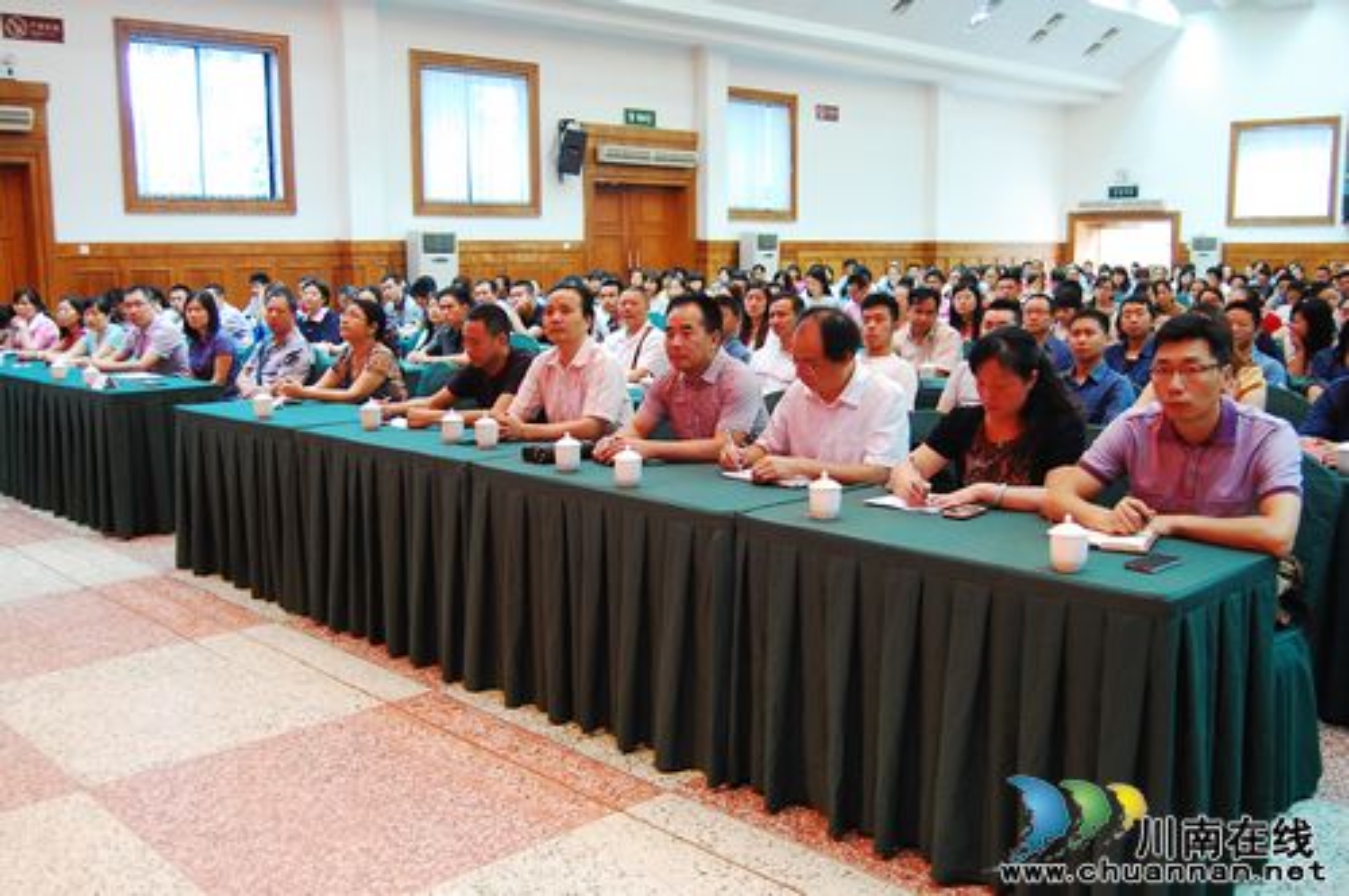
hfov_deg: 55.2
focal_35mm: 34
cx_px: 674
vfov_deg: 38.3
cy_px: 448
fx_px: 1291
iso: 800
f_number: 3.8
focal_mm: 23
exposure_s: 1/13
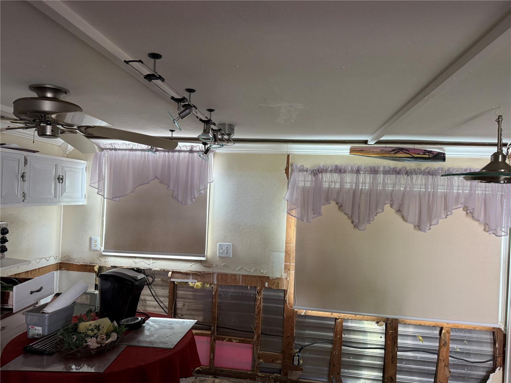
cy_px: 192
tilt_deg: +1.5
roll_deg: -3.1
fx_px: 354
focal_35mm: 24
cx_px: 256
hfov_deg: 71.6
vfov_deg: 56.8
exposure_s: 1/121
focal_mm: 6.76
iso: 200
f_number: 1.78
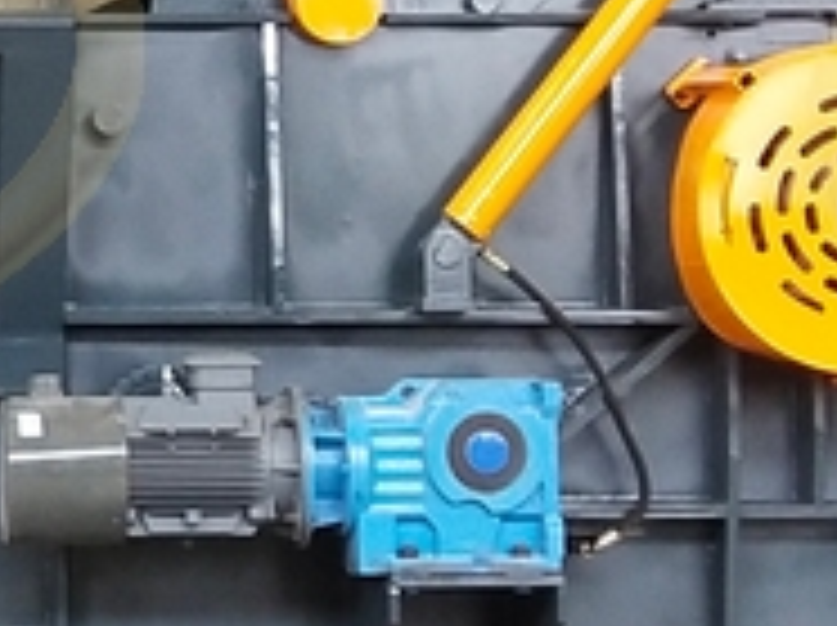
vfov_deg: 7.6
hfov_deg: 10.0
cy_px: 27
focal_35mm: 194
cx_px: -266
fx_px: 4685
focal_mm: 3.95
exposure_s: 1/50
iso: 381
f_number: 1.8
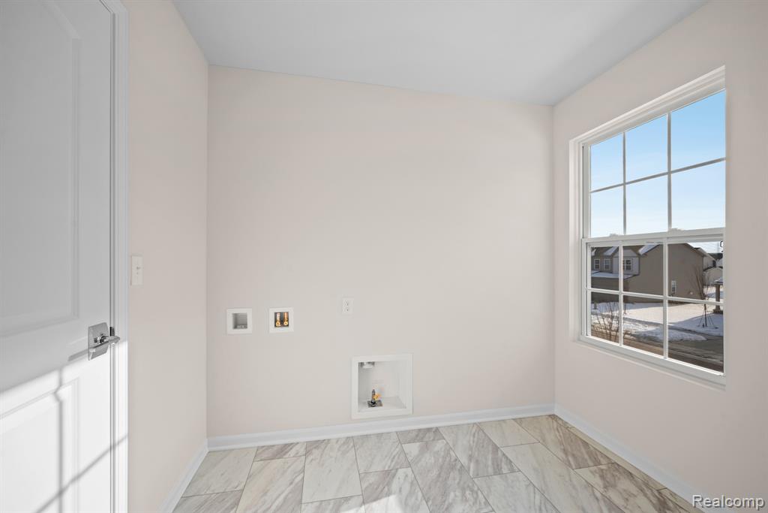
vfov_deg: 81.2
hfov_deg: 104.2
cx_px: 384
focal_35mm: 14
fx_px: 299
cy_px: 256
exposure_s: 1/20
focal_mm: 14
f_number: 9
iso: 100
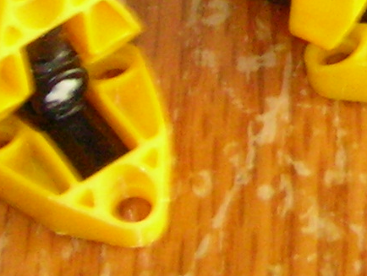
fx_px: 2408
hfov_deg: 8.1
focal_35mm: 227
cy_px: -404
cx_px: 821
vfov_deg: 6.2
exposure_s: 1/11.4
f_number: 3
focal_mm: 5.8
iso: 200
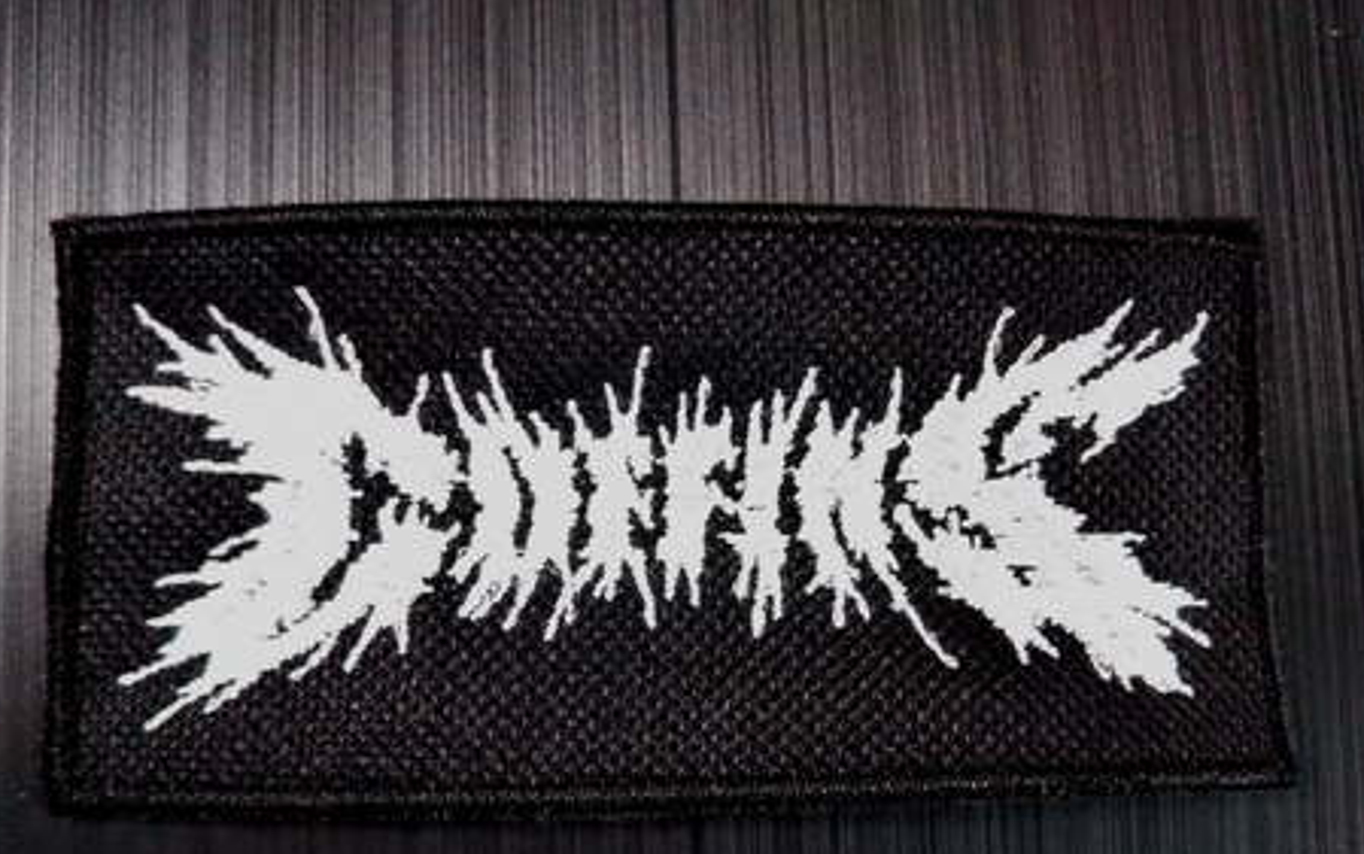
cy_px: 517
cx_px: 680
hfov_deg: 56.7
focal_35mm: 34
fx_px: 1264
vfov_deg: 37.2
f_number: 2.2
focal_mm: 4
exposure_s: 1/17
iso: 320
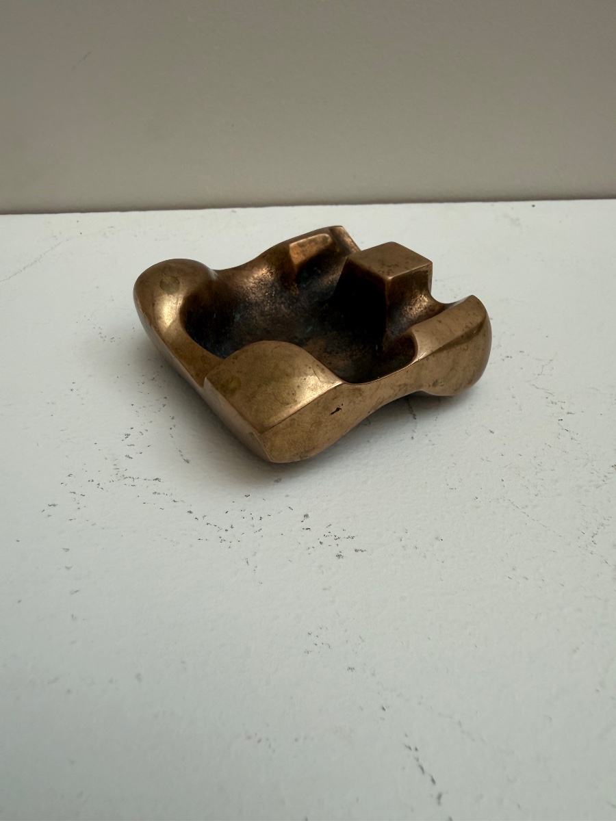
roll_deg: -1.1
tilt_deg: -33.7
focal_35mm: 24
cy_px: 410
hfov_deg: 56.8
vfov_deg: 71.6
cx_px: 308
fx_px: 569
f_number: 2.2
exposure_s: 1/100
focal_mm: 2.22
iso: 125
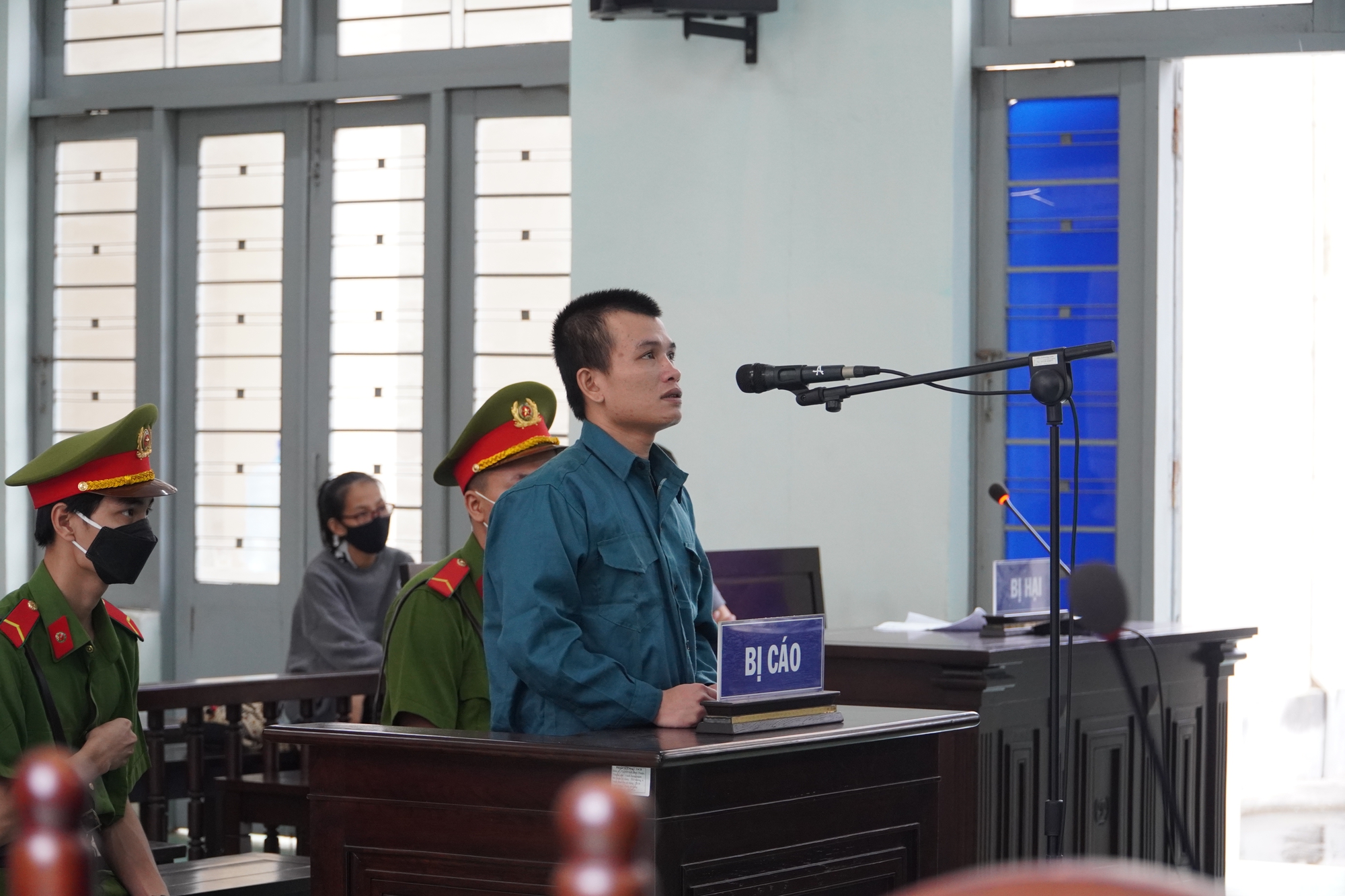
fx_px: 3586
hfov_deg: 21.2
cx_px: 672
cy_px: 448
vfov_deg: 14.2
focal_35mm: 96
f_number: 4.5
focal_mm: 64
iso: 1250
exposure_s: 1/50
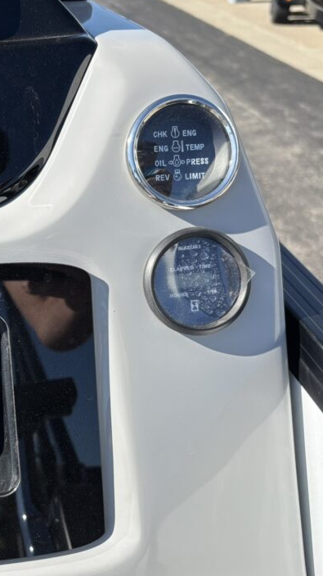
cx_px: 0
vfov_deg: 47.4
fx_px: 655
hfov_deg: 26.2
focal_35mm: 43
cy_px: 294
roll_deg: +0.8
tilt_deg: -29.6
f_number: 1.6
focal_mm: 5.96
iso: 50
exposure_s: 1/1783
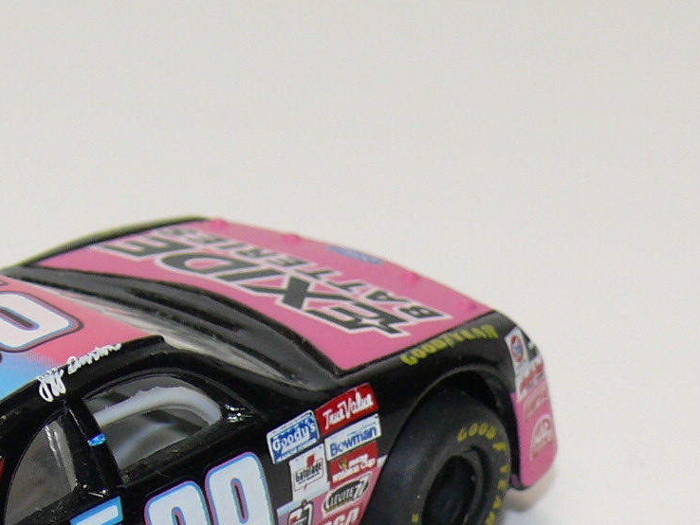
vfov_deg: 6.3
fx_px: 4733
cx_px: -18
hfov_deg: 8.4
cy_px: 419
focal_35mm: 234
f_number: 4
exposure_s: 1/30
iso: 100
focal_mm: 13.8
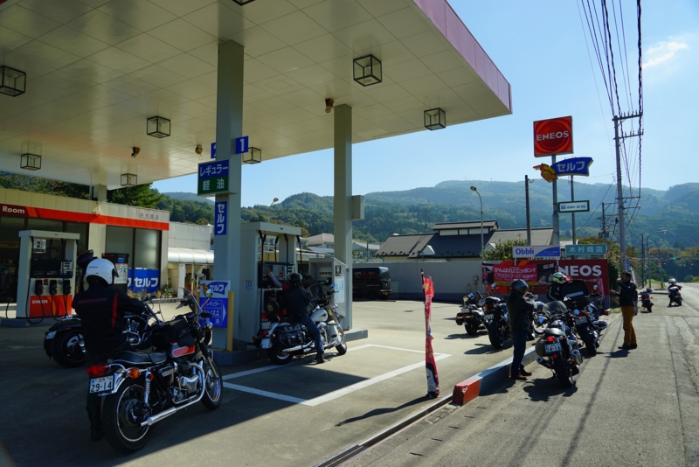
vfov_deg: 51.3
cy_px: 234
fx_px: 486
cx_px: 350
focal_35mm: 25
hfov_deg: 71.5
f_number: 6.7
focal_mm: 25
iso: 100
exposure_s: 1/200
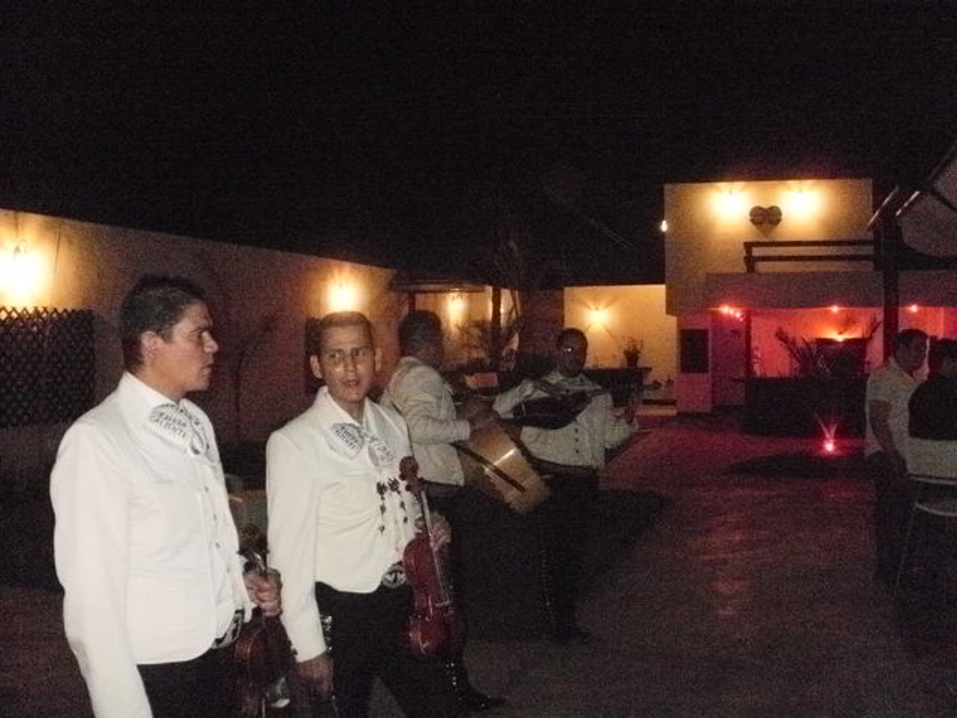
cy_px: 359
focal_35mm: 36
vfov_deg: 39.7
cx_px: 478
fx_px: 995
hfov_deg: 51.4
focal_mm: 6.3
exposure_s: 1/30
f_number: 3.5
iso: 1600
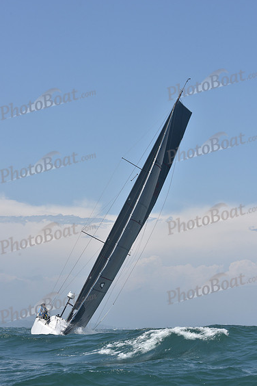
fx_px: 771
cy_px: 192
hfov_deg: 18.9
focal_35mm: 72
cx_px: 132
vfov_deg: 28.1
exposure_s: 1/1000
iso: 320
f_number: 10
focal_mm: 70
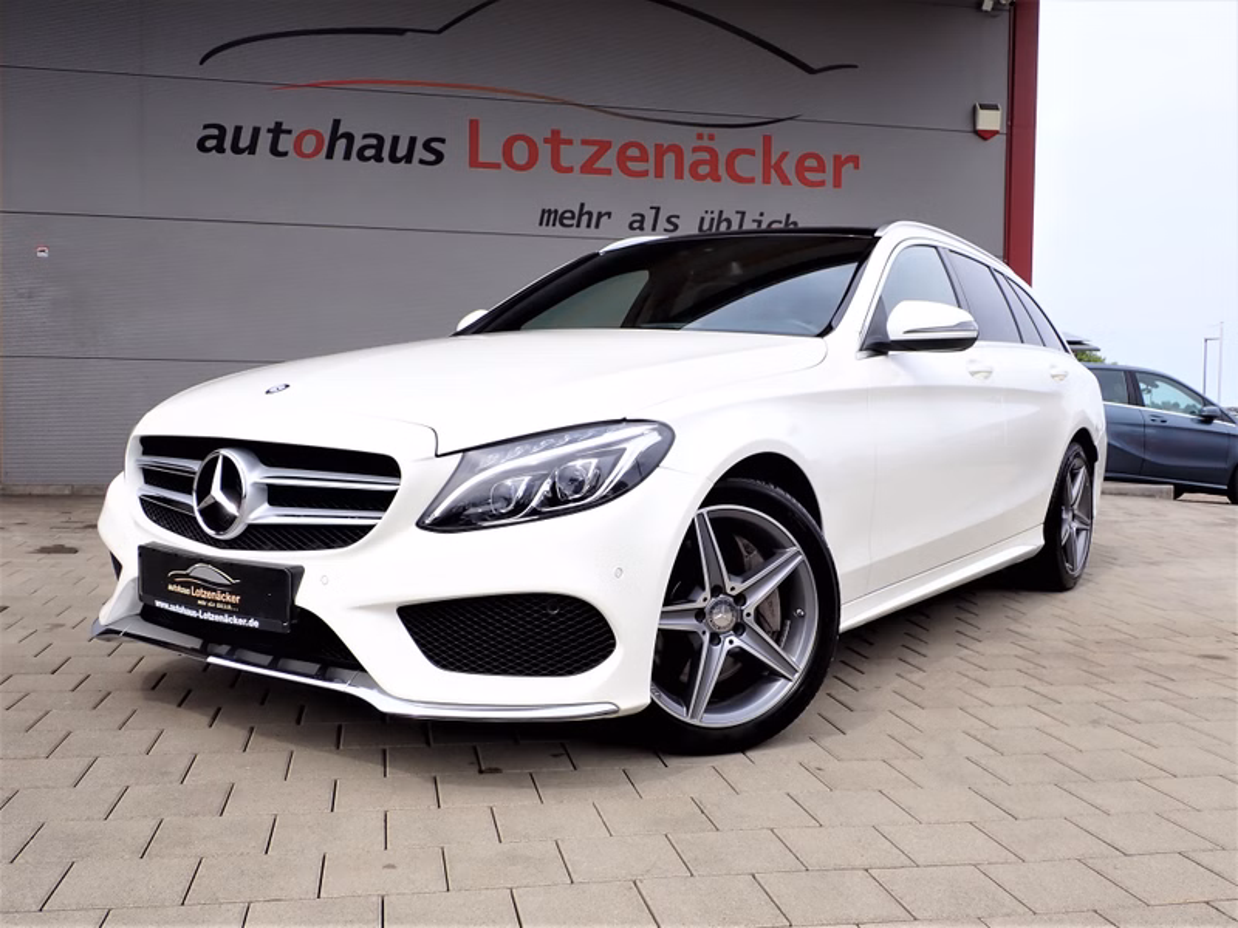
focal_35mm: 32
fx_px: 1144
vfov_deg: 44.2
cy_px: 464
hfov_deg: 56.8
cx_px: 619
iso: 100
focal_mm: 5.79
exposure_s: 1/800
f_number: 3.2
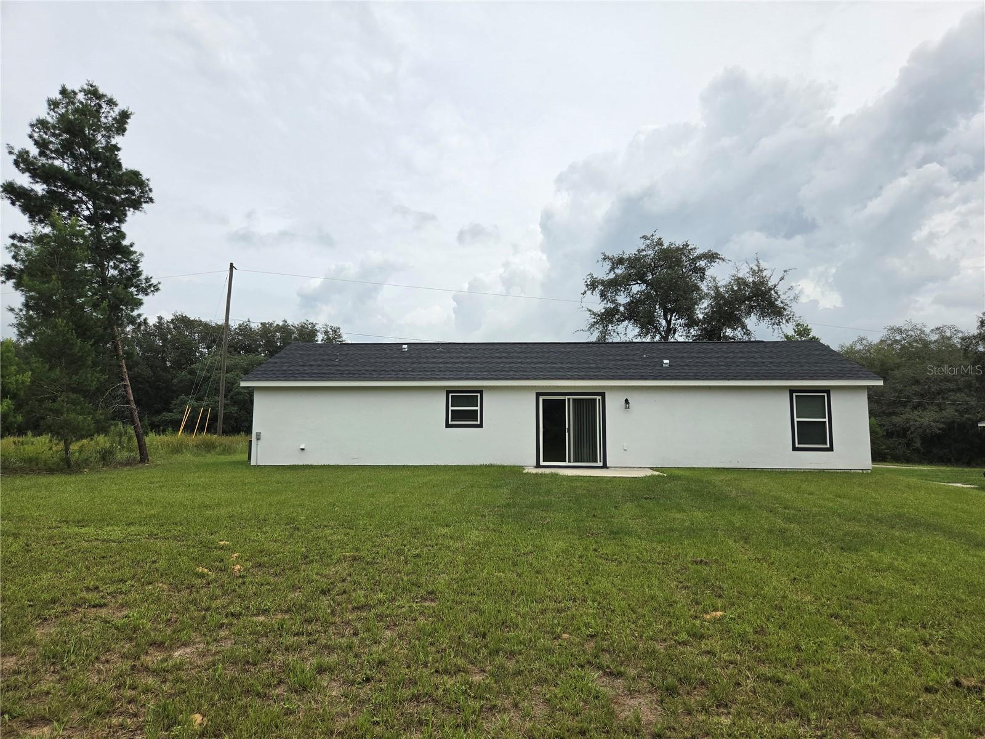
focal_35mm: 23
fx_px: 654
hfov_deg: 73.9
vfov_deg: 58.9
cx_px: 492
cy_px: 370
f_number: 1.8
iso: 80
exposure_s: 1/6615
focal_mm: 5.4
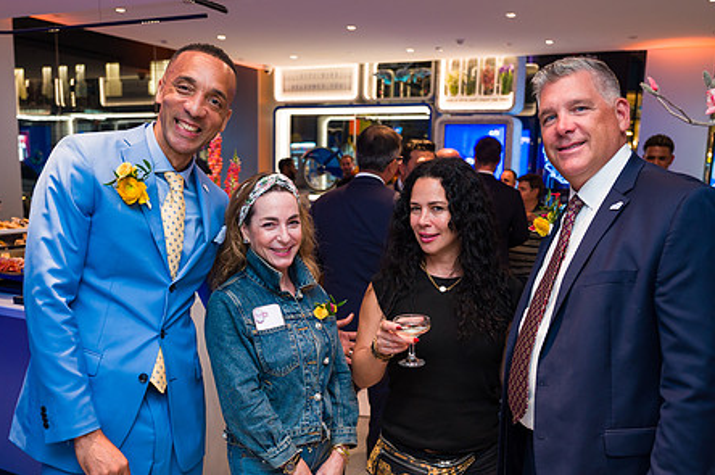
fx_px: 734
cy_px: 309
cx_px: 345
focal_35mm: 37
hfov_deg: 51.9
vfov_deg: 35.6
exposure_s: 1/160
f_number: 3.2
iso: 800
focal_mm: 27.5
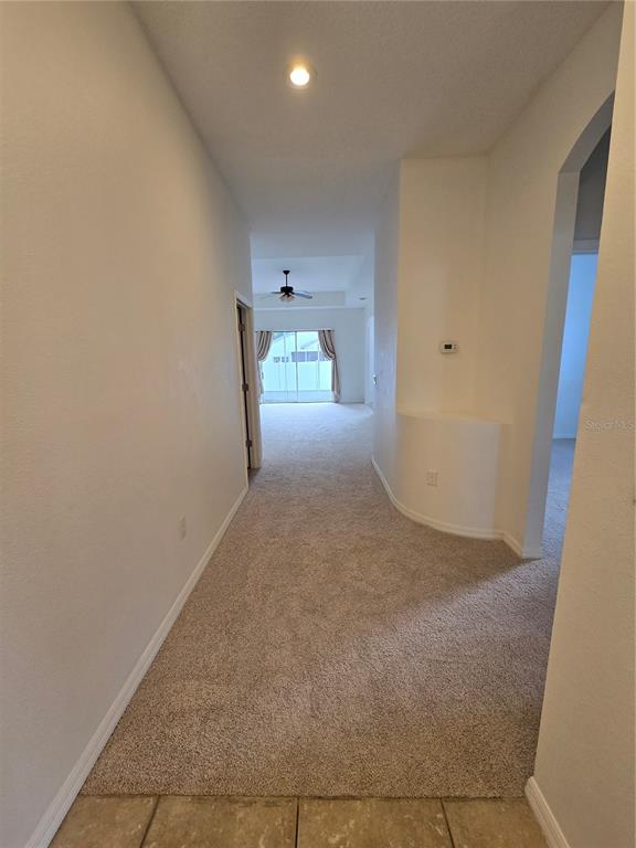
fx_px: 318
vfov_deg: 106.2
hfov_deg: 89.9
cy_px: 424
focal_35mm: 13
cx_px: 318
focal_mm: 2.2
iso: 160
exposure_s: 1/60
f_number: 2.2
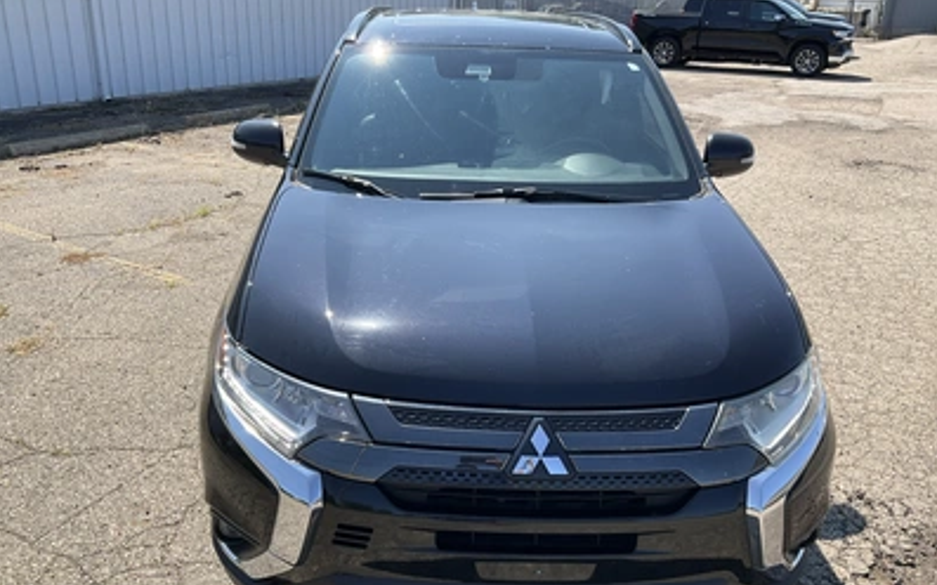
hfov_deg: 61.2
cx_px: 467
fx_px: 792
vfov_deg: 40.6
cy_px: 314
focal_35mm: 31
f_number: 1.8
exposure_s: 1/929
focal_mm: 3
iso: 25
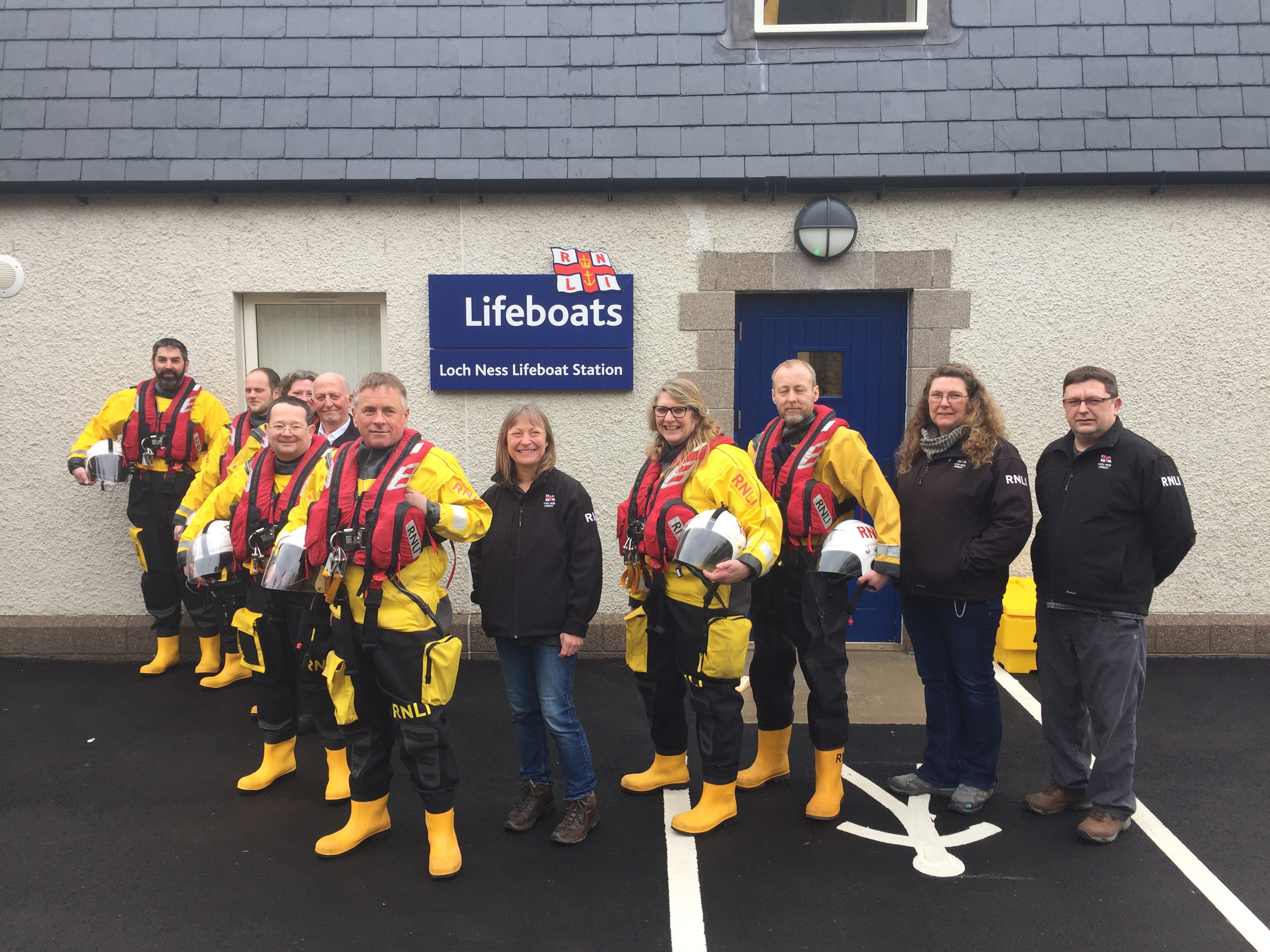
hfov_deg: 61.7
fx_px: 1064
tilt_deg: -5.5
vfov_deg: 48.2
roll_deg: +0.5
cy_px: 476
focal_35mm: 29
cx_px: 635
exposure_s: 1/211
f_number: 2.2
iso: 32
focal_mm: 4.15
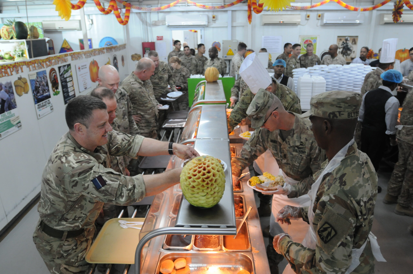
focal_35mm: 26
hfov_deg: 70.5
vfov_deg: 50.3
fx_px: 292
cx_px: 206
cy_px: 137
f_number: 2.8
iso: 1000
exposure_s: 1/100
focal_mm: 17
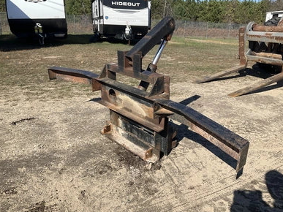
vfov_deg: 46.8
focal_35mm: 30
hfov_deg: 60.0
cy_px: 106
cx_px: 143
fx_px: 245
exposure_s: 1/1848
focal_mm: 3
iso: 25
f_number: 1.8
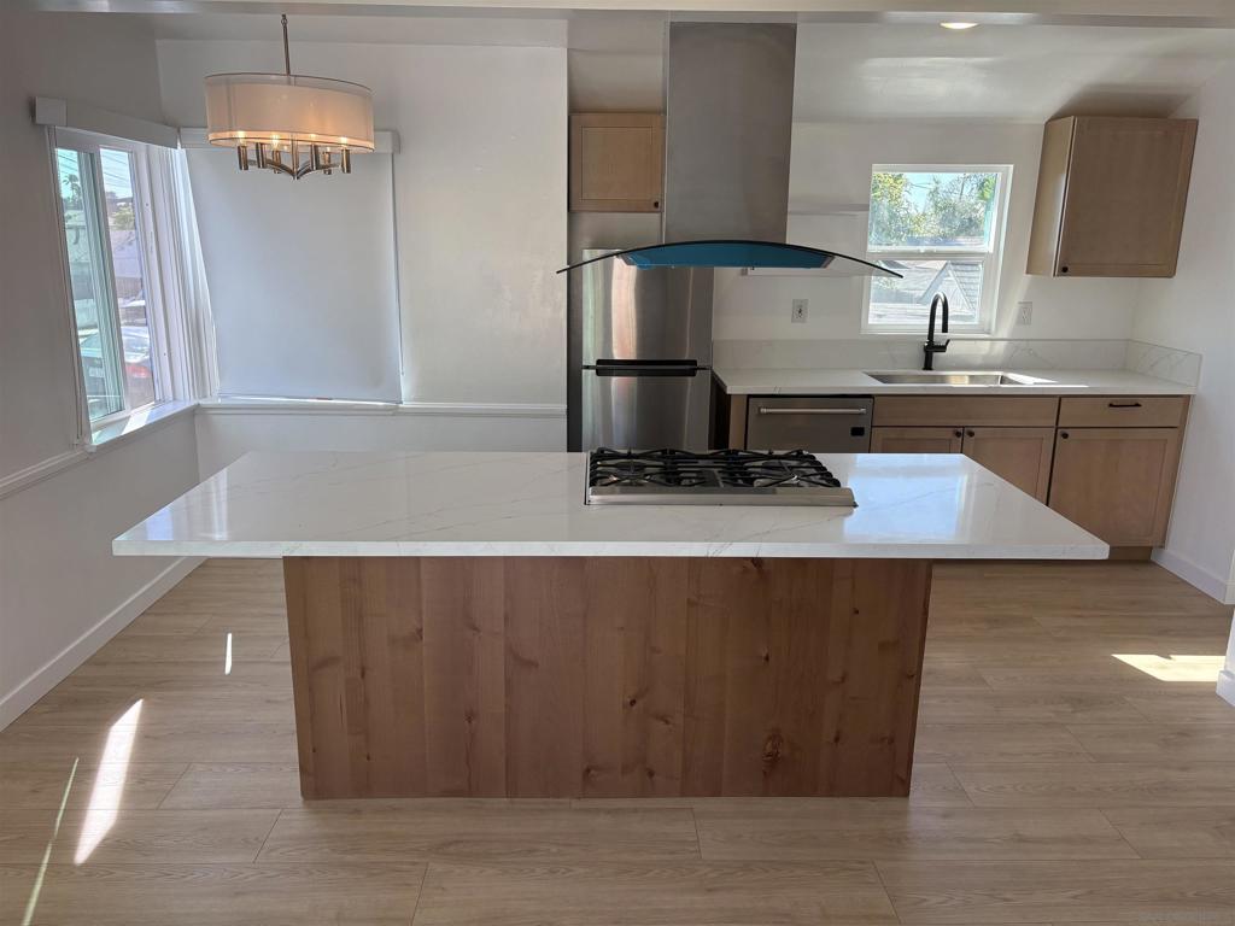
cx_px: 618
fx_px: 928
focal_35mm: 26
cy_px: 463
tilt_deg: -13.0
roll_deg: +0.0
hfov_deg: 67.3
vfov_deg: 53.1
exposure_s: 1/367
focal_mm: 5.96
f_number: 1.6
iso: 64
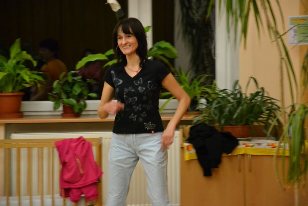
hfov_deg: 13.0
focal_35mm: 158
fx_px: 1348
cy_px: 103
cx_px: 154
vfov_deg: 8.7
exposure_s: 1/50
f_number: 5.6
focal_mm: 105
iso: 3200
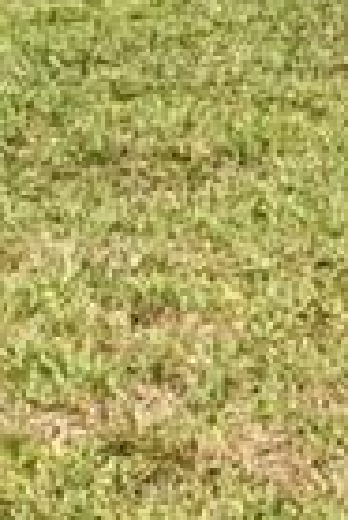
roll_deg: +1.8
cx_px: -329
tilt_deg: -2.4
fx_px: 3977
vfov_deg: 7.1
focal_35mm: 275
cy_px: -617
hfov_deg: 4.9
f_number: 1.78
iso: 64
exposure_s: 1/3226
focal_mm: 6.76
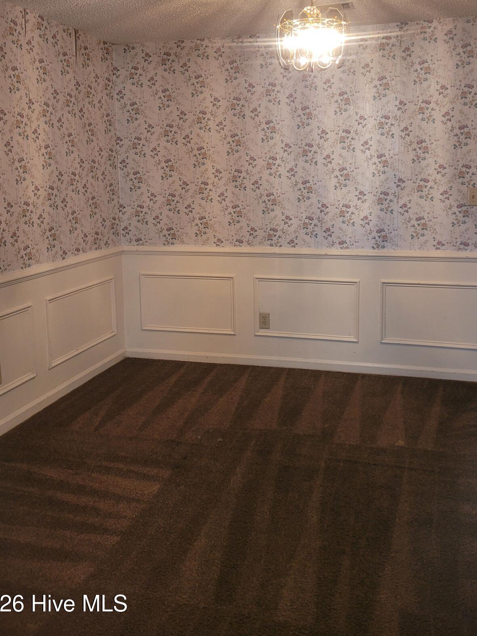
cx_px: 258
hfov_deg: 42.9
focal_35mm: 33
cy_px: 237
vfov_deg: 54.7
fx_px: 606
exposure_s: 1/40
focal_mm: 5.4
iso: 250
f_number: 1.8
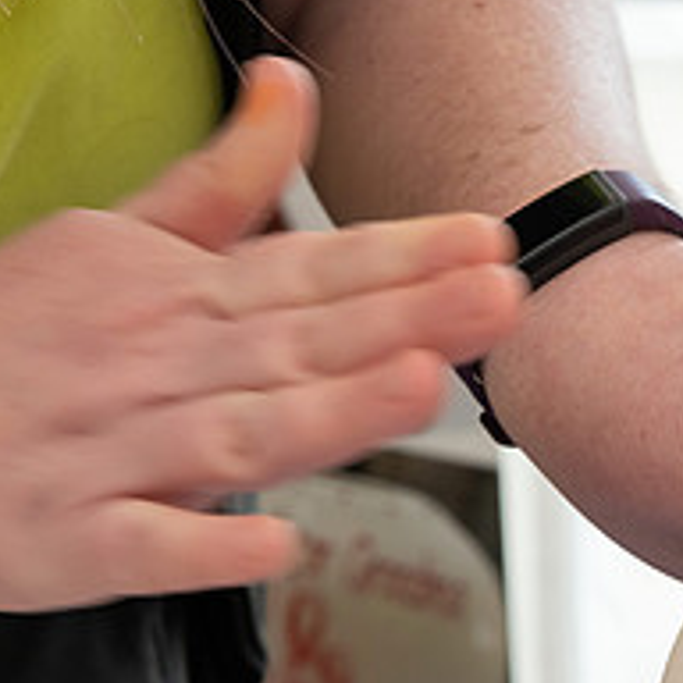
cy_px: 553
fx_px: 4018
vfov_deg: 9.7
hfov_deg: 9.5
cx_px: 957
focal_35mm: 180
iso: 720
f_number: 8
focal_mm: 70
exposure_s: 1/200
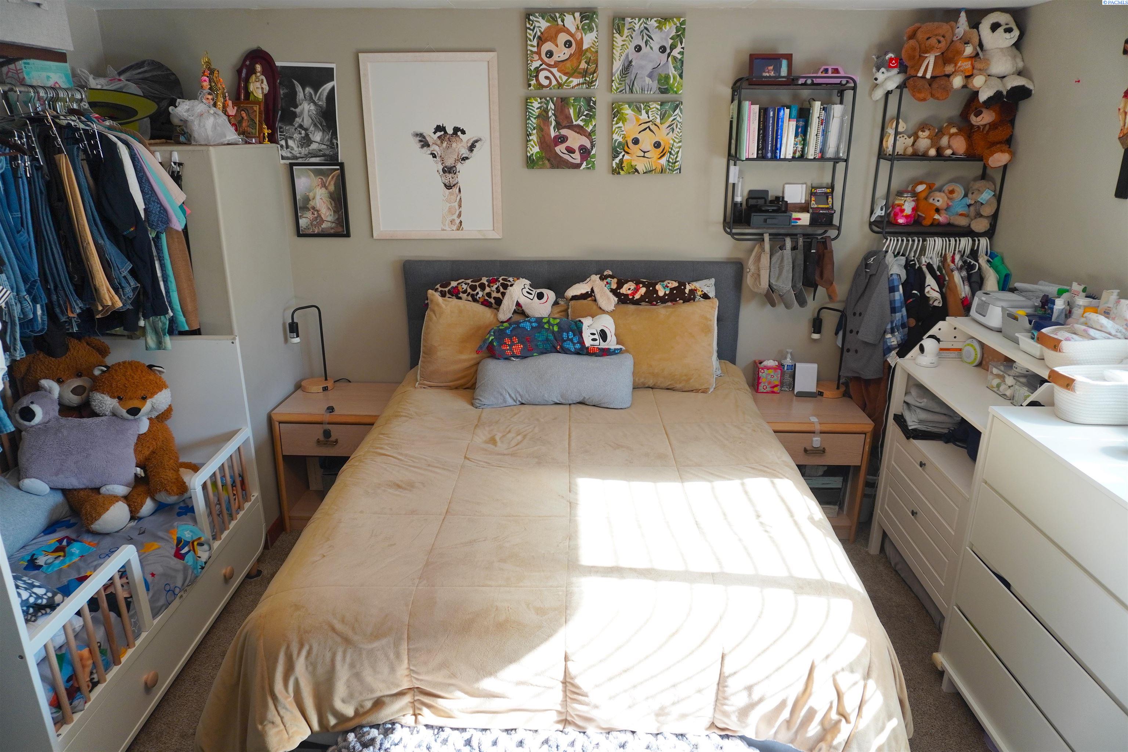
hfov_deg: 73.7
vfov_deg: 53.1
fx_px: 752
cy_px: 376
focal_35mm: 24
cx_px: 564
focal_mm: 16
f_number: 4
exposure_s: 1/60
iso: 250
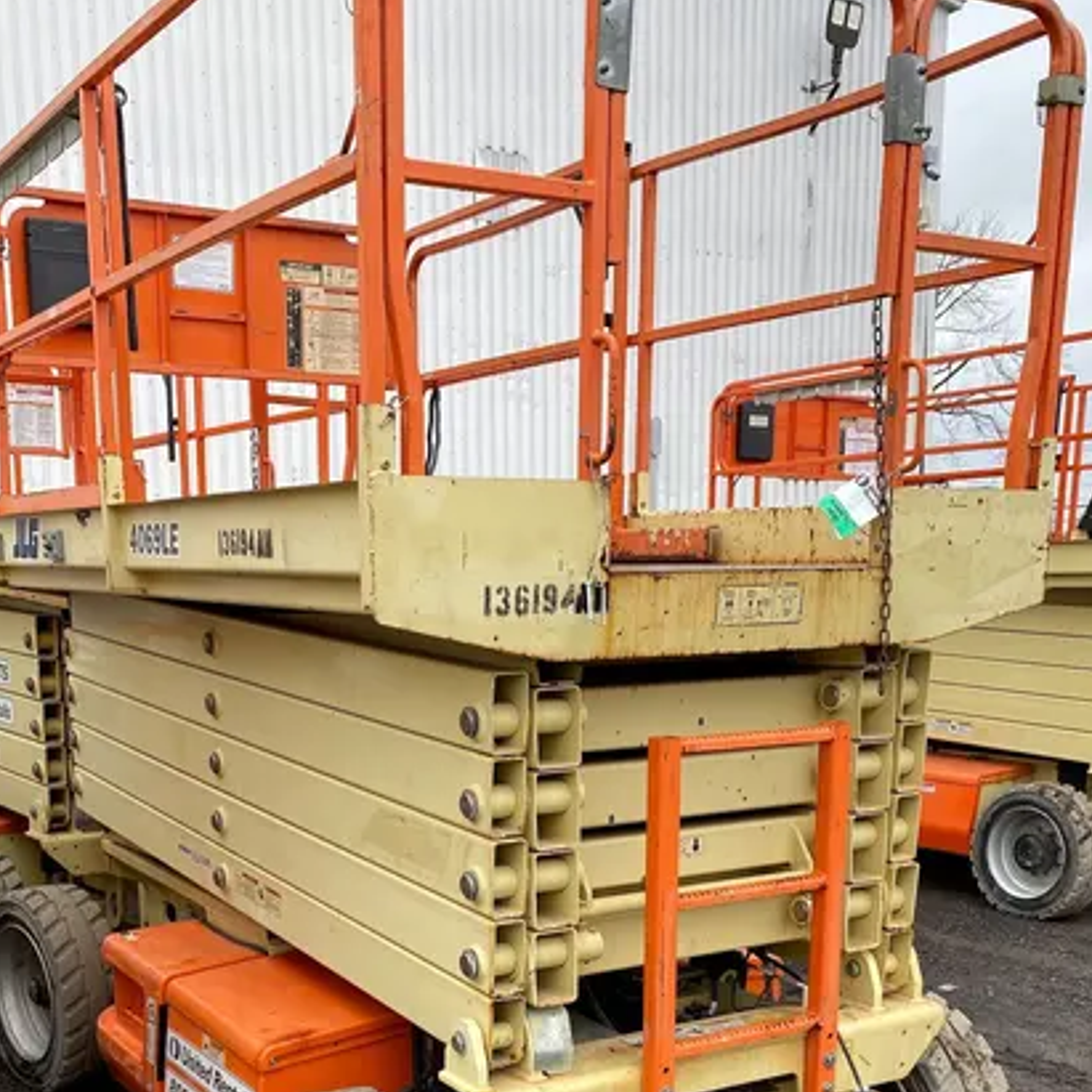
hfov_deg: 40.9
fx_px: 1463
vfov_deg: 38.8
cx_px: 486
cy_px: 929
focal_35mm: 41
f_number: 1.8
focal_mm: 4.25
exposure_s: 1/395
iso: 32
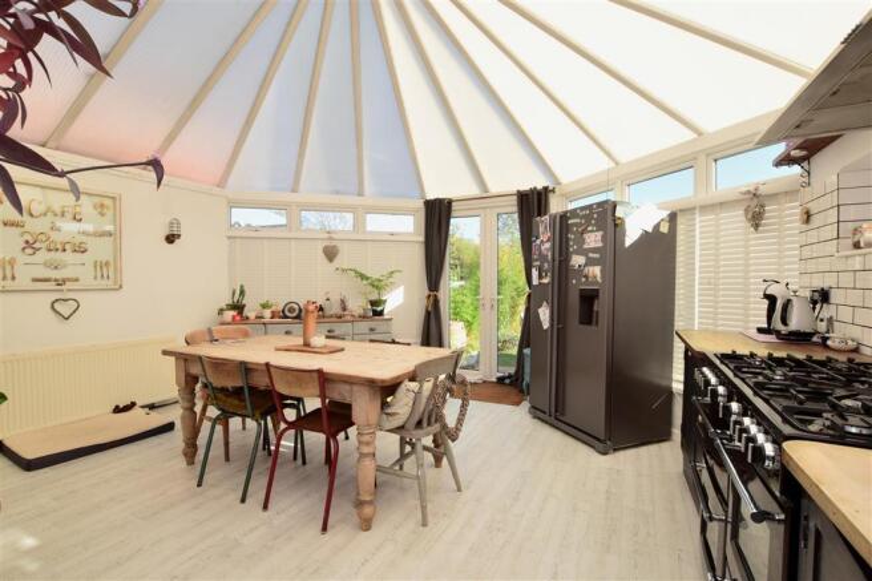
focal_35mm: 15
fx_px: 363
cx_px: 436
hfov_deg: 100.4
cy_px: 290
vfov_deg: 77.3
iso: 400
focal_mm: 10
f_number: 10
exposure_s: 1/200
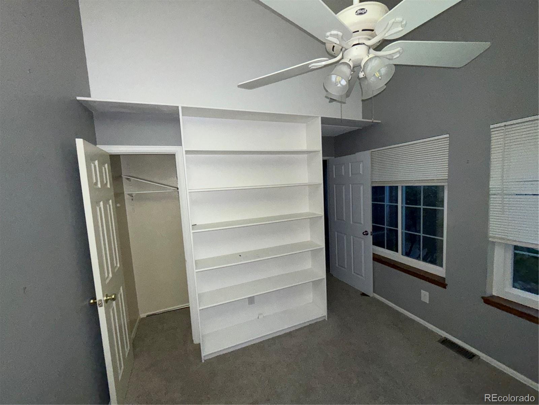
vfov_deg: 85.7
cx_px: 270
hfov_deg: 102.1
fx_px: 218
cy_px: 202
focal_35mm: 14
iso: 320
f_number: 2.2
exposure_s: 1/60
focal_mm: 2.22
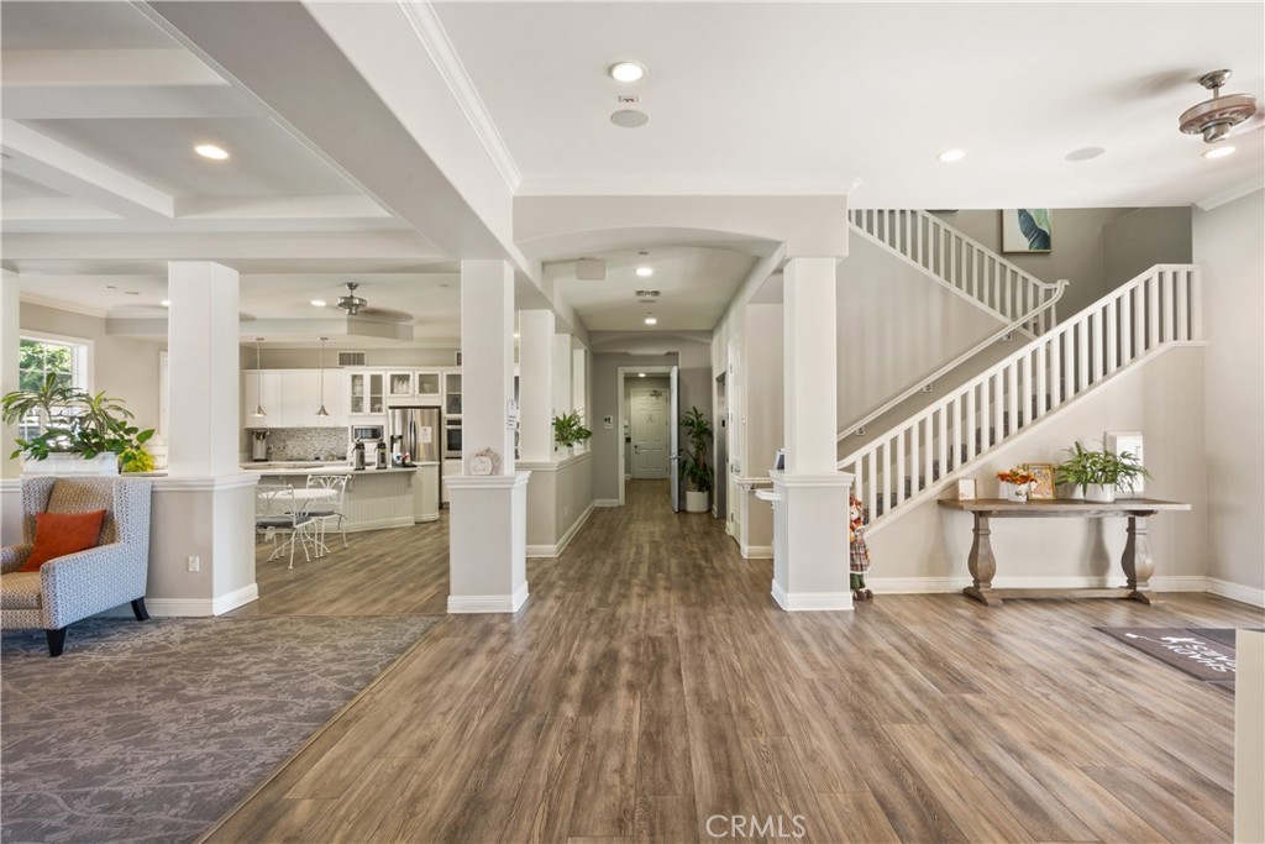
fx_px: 597
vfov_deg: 70.5
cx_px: 632
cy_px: 422
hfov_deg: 93.3
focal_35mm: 17
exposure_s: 30
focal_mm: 17
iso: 40
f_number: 22
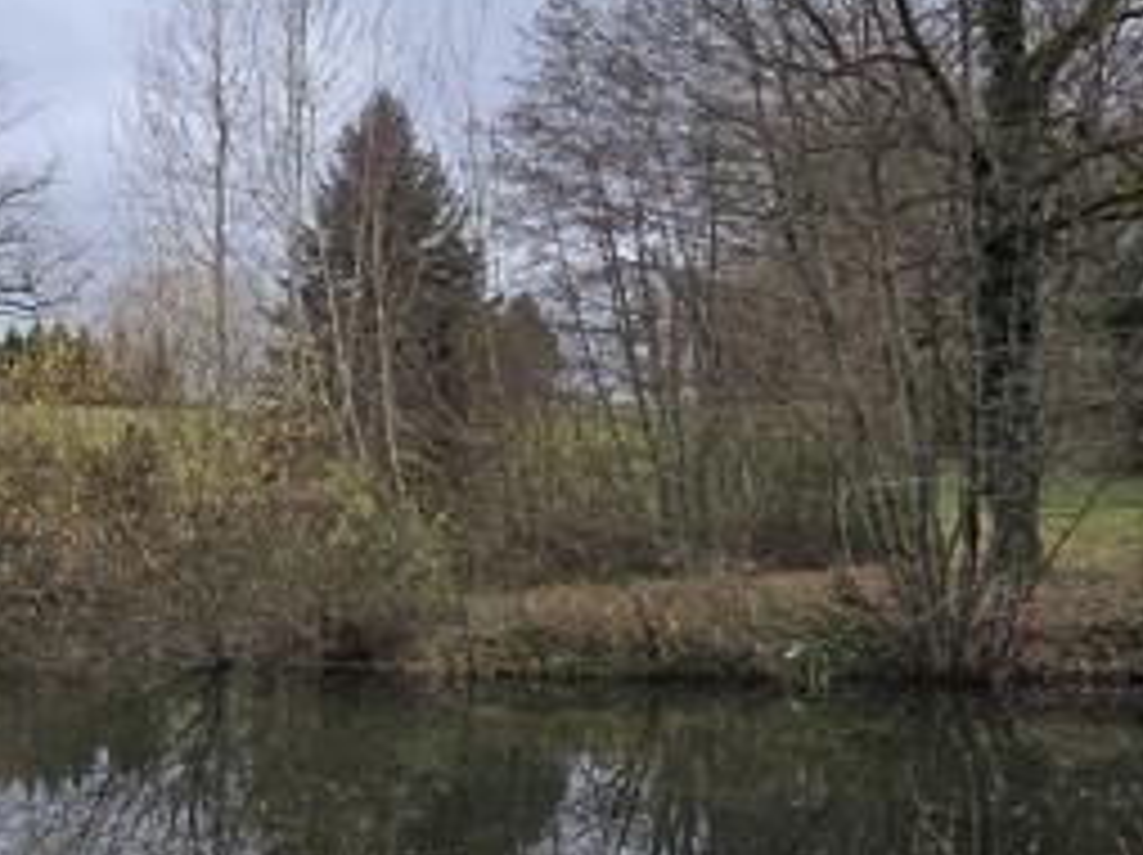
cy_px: 423
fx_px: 1353
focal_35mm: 41
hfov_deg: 42.0
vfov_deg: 35.1
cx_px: 108
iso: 50
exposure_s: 1/264
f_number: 2.2
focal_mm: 2.2
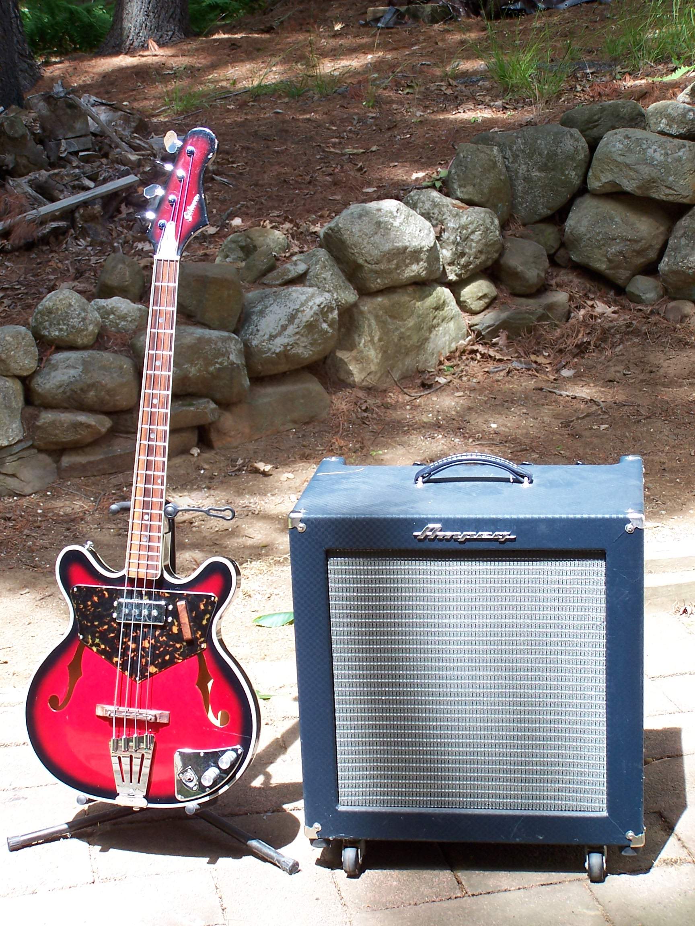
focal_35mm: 69
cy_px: 463
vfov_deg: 28.2
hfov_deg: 21.3
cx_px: 348
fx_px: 1847
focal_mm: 11.5
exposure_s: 1/125
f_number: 3.2
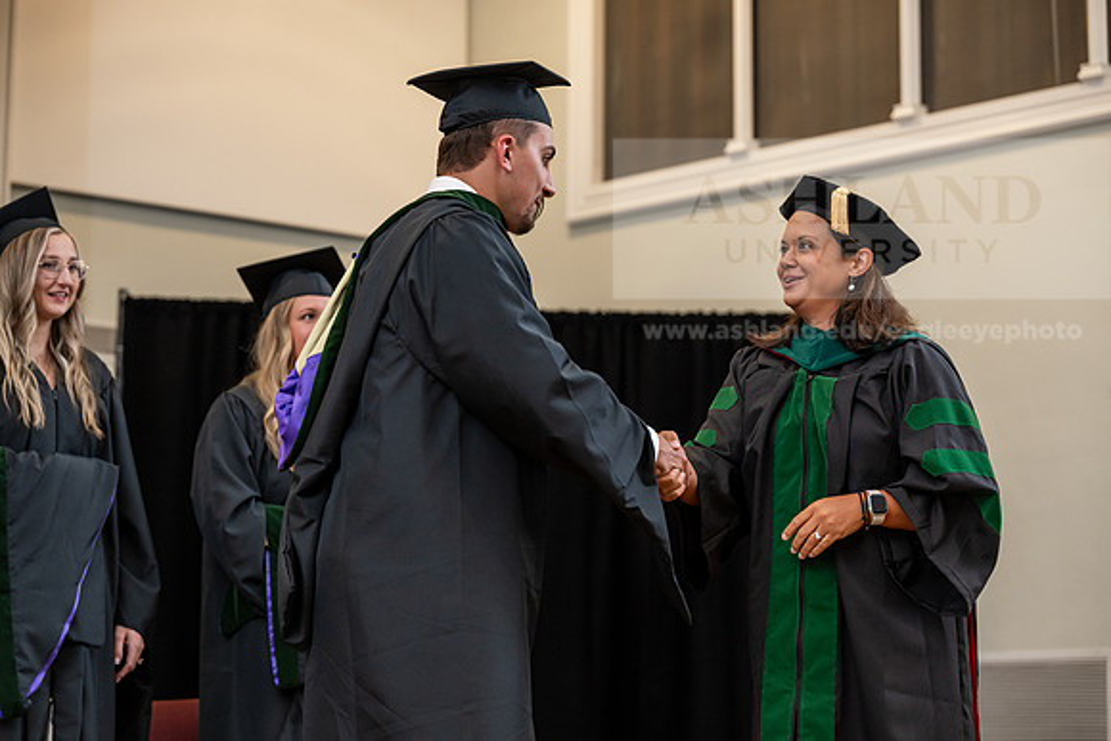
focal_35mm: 88
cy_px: 370
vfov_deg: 15.5
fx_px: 2716
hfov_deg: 23.1
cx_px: 556
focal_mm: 88
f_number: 3.5
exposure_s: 1/200
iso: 1600
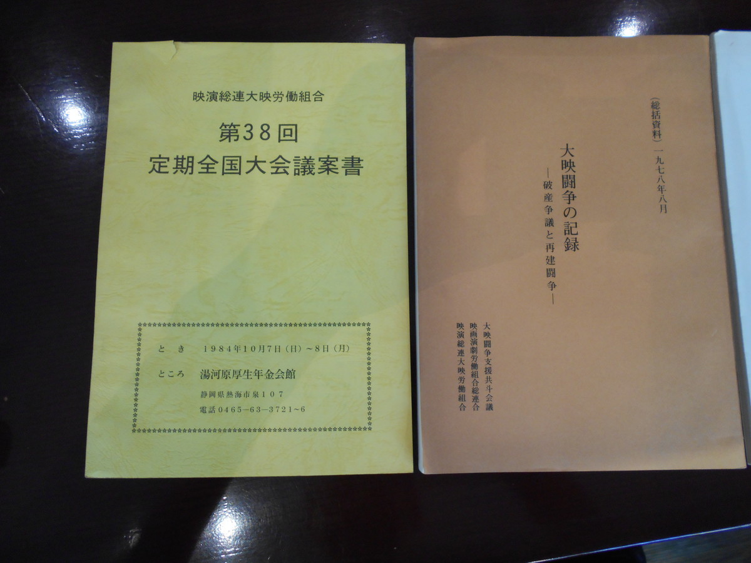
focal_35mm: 26
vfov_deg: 53.1
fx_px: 564
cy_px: 282
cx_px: 376
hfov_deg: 67.3
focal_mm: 4.6
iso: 200
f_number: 3.2
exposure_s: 1/30
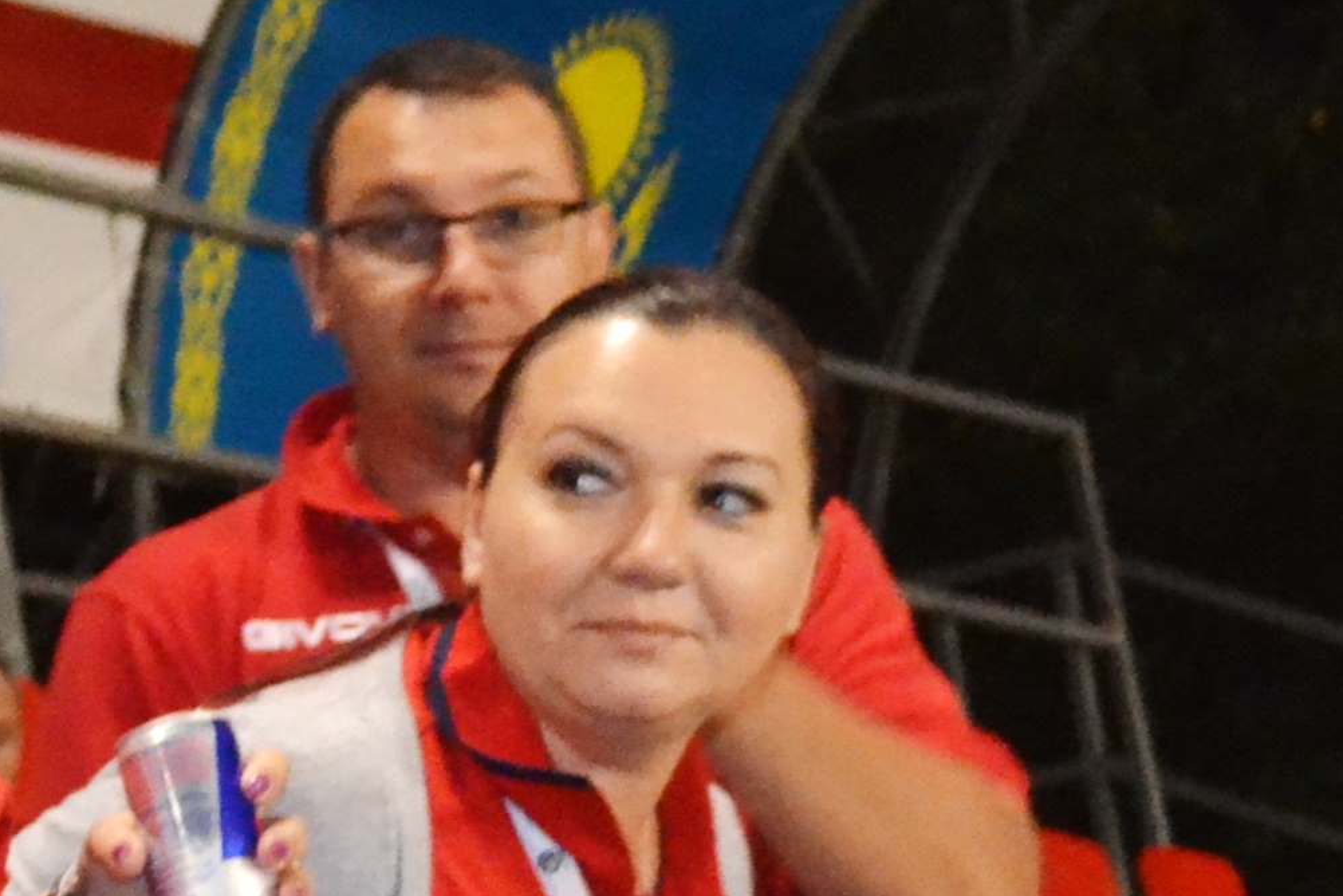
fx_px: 7722
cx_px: -1462
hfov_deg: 9.2
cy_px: 748
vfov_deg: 6.6
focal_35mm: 207
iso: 3200
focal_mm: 30
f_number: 4.5
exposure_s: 1/60
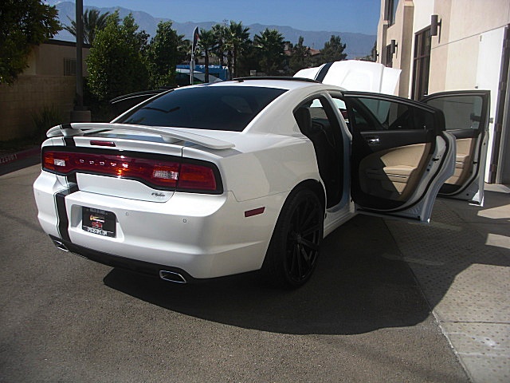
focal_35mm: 36
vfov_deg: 39.7
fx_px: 530
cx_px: 255
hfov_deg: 51.4
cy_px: 192
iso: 50
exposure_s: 1/160
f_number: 7.9
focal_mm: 6.3
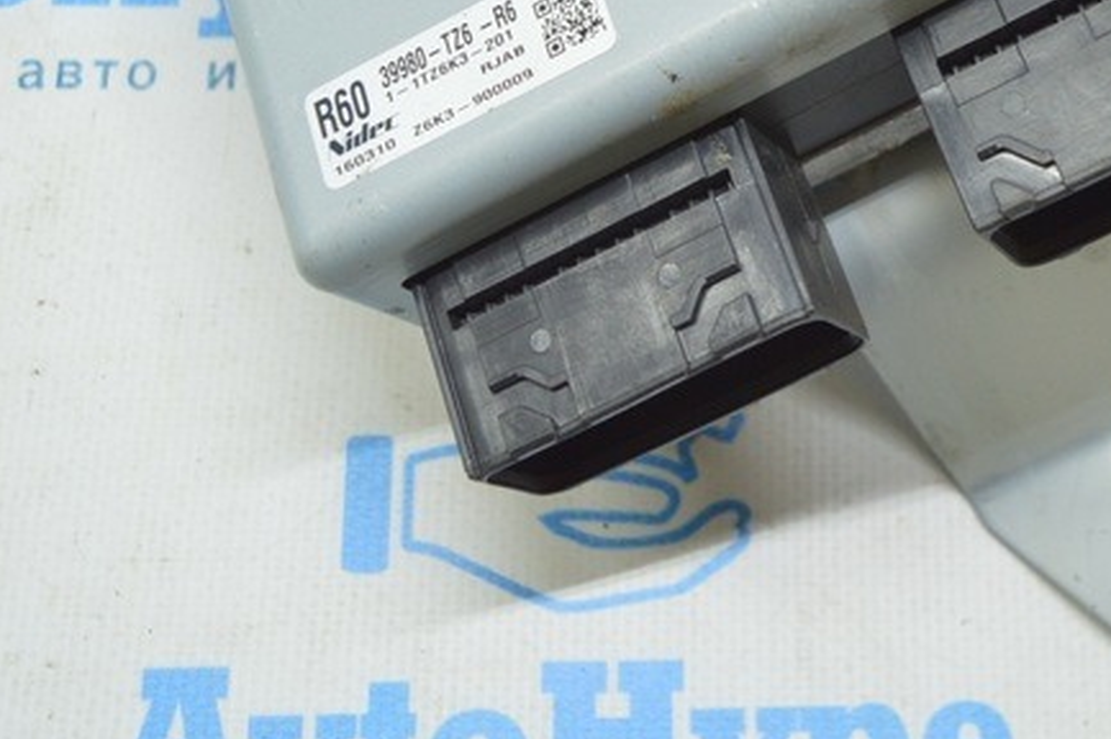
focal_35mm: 71
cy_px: 22
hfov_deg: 28.4
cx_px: 647
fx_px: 2189
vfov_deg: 18.7
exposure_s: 1/60
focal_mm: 20
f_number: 3.5
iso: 400
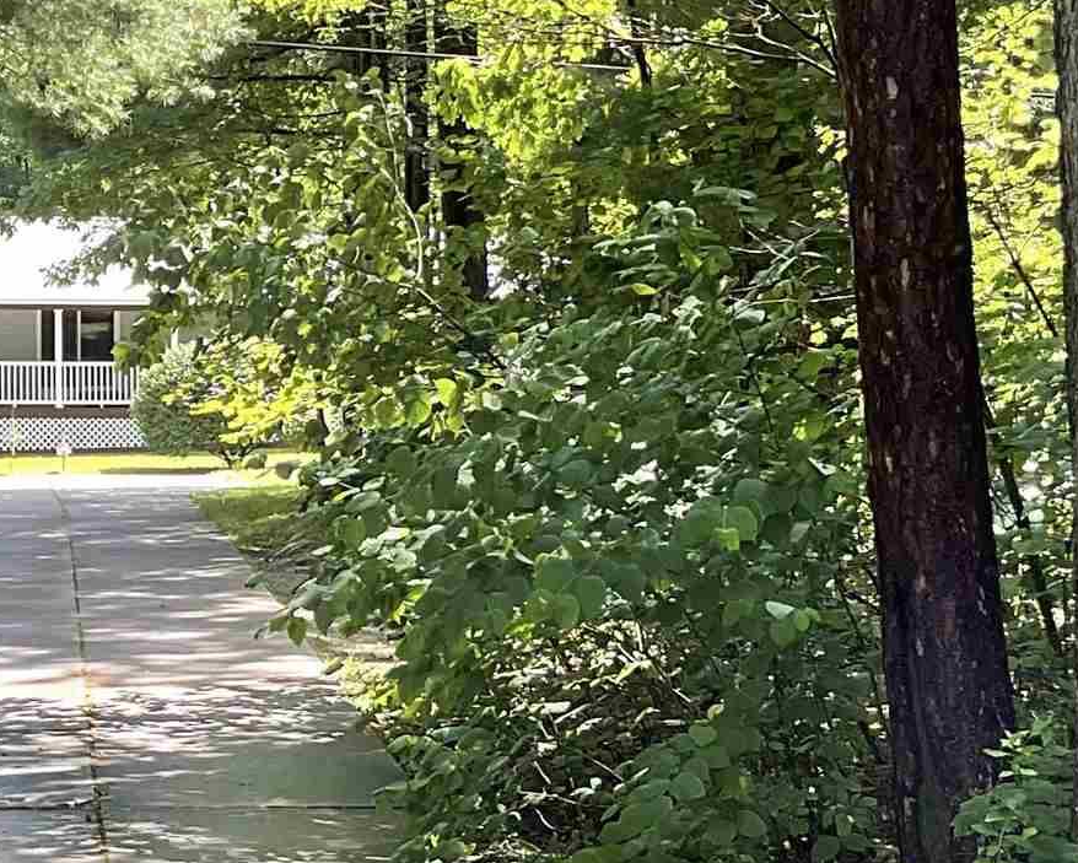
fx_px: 3160
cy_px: 481
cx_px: 32
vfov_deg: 15.6
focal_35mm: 99
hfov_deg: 18.9
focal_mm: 3
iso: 32
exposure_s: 1/120
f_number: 1.8
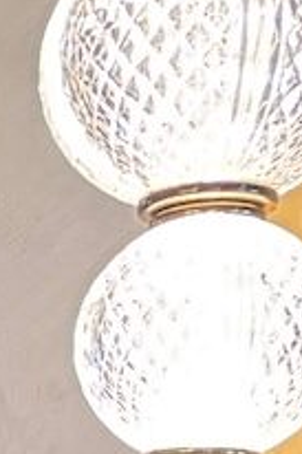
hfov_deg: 4.5
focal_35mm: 250
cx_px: -1353
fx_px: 3151
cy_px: 739
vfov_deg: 8.0
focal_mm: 5.96
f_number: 1.6
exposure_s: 1/60
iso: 100
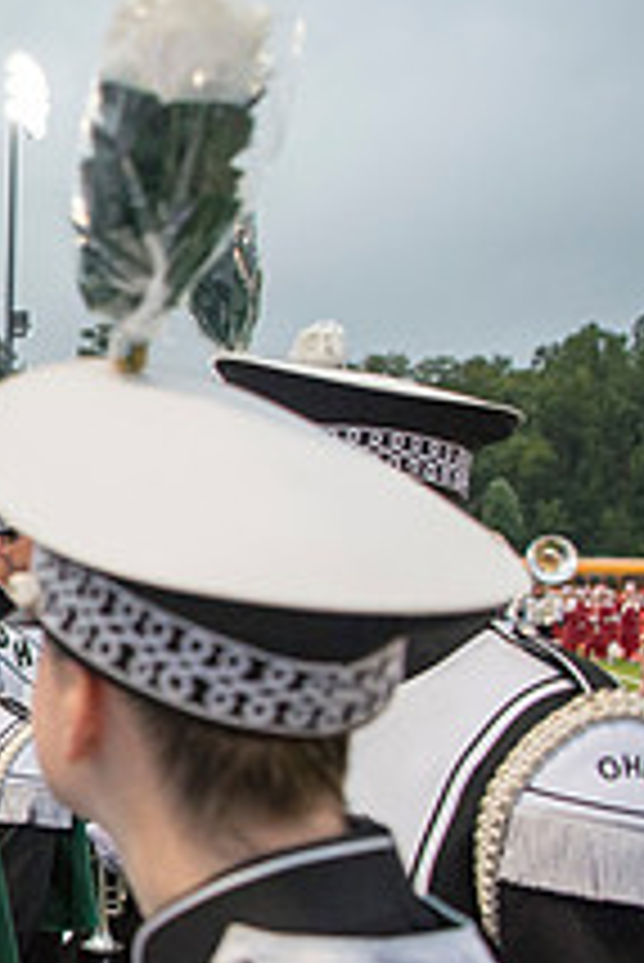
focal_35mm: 65
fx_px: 1741
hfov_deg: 17.7
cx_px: -441
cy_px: 578
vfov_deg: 30.9
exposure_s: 1/800
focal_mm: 24
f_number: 3.2
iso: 2000
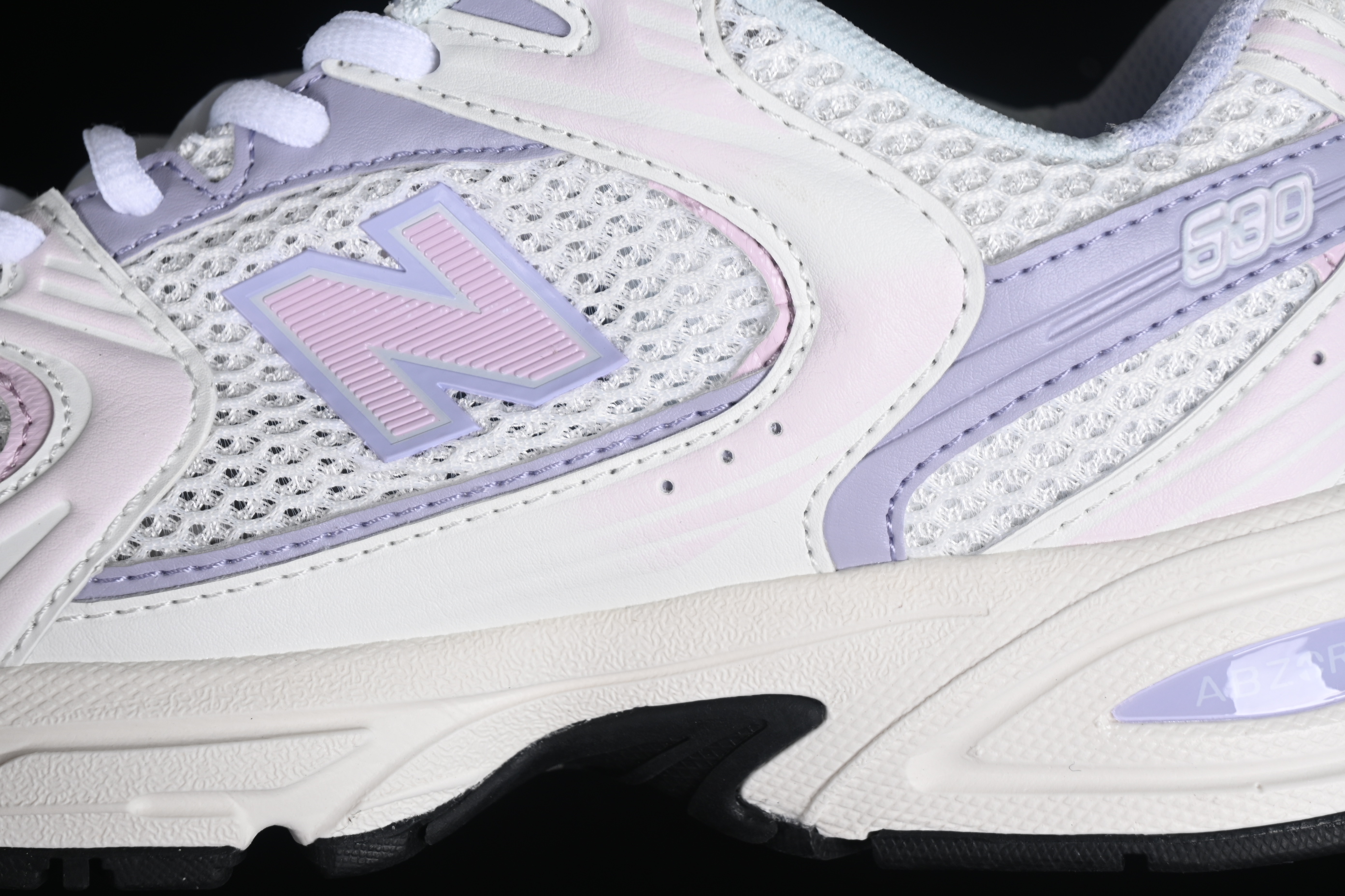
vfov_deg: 18.2
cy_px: 448
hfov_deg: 27.0
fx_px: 2802
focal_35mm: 75
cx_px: 672
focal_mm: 50
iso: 160
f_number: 7.1
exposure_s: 1/80
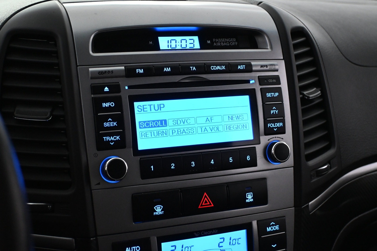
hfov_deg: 35.1
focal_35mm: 57
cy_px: 126
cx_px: 188
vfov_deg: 23.8
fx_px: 597
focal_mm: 38
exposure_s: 1/60
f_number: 5.6
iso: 3600
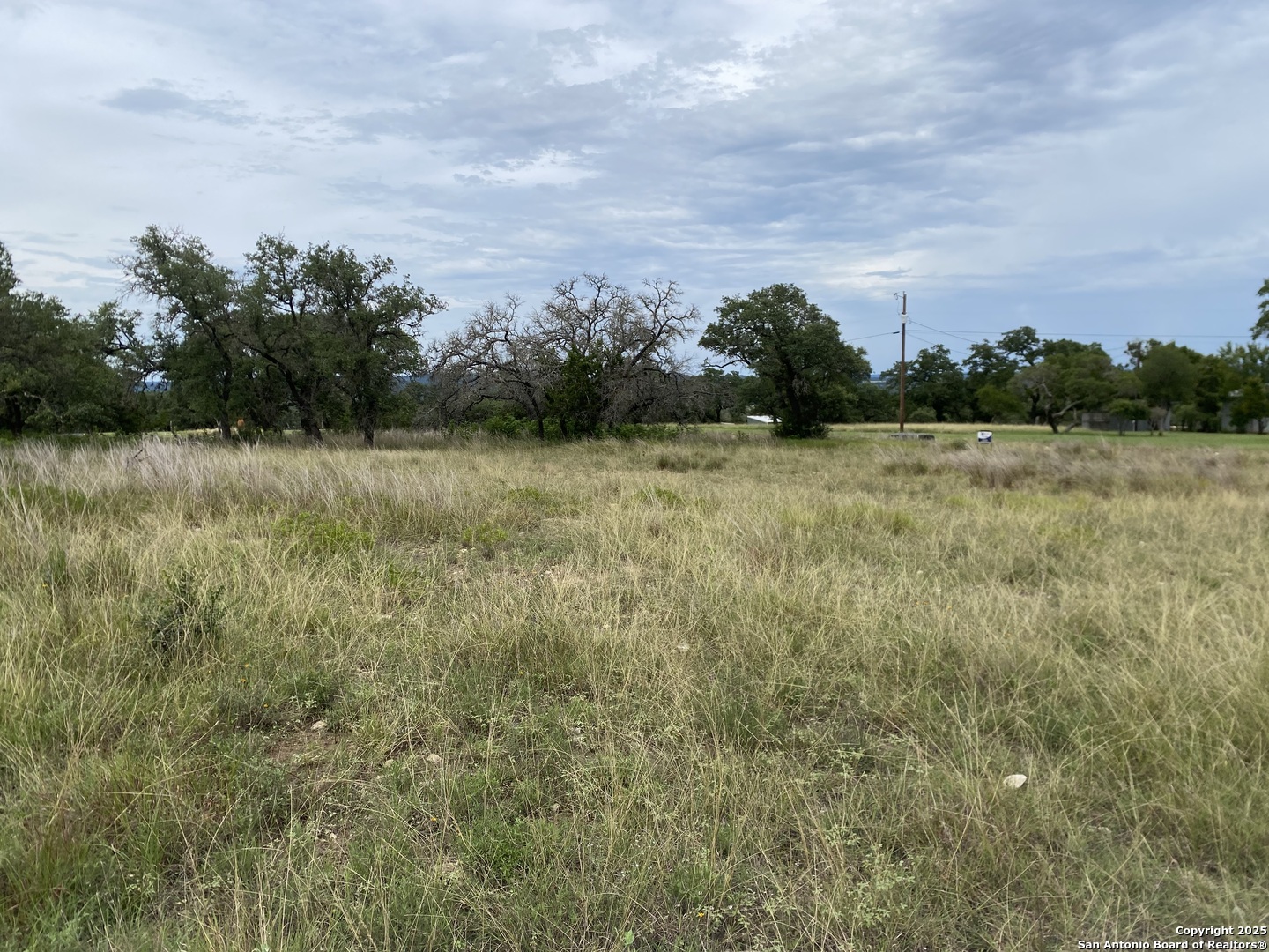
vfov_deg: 53.1
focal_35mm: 26
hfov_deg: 67.3
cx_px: 634
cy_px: 476
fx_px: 953
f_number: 1.8
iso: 32
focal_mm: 4.25
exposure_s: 1/3984
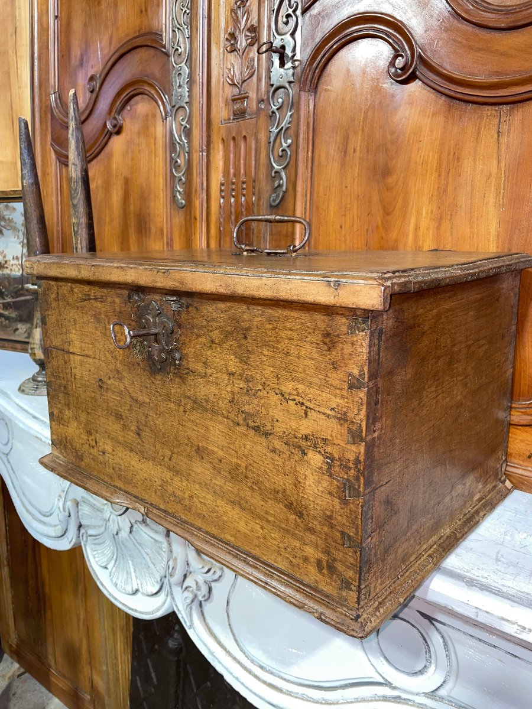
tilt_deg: -14.1
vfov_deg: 67.3
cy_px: 354
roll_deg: +1.7
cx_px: 266
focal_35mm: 26
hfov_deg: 53.1
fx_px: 533
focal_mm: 4.2
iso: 50
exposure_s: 1/33
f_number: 1.6
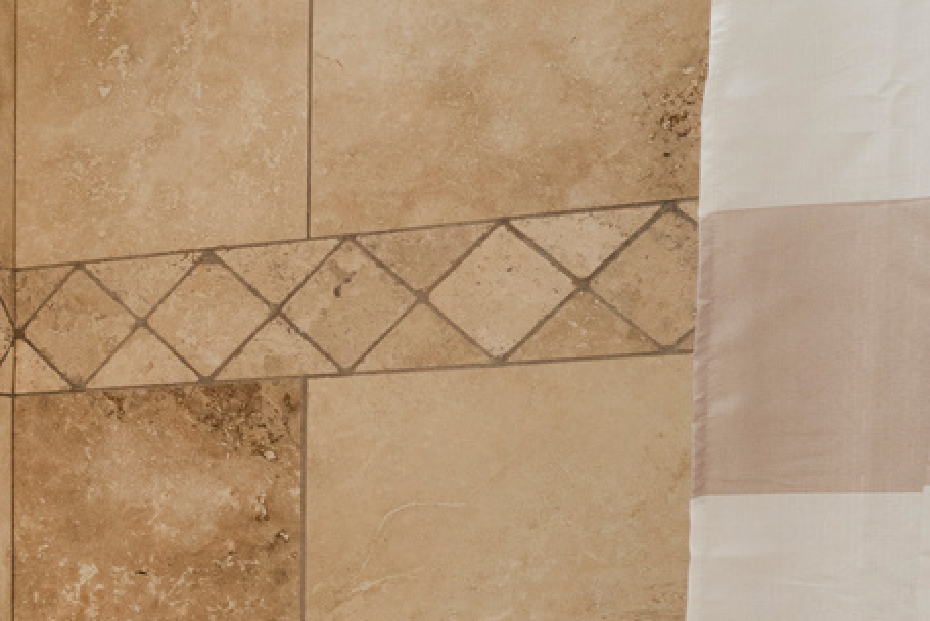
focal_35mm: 101
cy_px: 600
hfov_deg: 15.0
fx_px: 2611
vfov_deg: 13.4
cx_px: -1110
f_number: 9
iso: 250
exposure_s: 1/5
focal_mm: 23
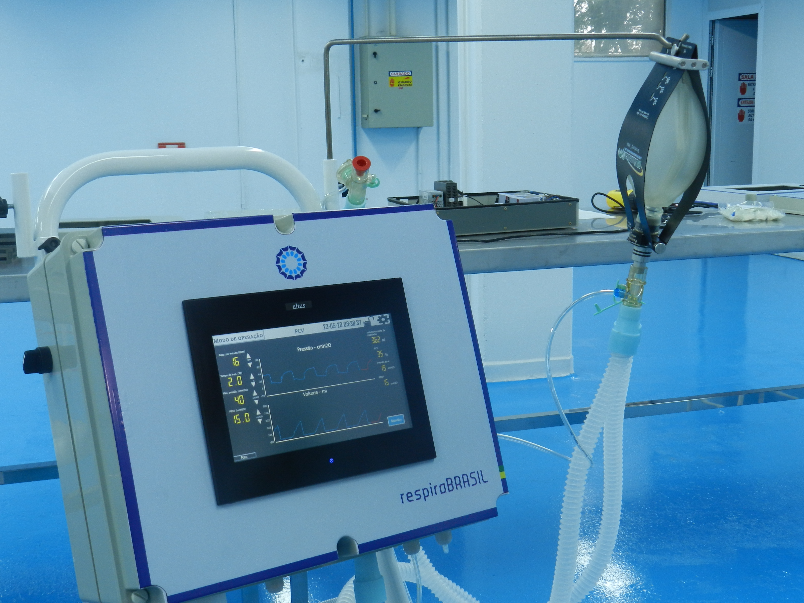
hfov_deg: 41.2
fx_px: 1068
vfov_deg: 31.5
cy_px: 302
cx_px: 402
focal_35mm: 46
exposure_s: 1/30
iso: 220
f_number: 4.2
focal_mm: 8.1
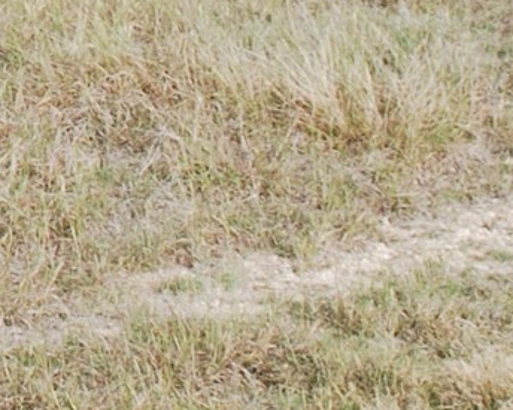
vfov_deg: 9.3
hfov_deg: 11.1
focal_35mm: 160
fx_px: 2429
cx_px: -478
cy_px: -261
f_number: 7.1
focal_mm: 18
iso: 100
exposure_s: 1/200
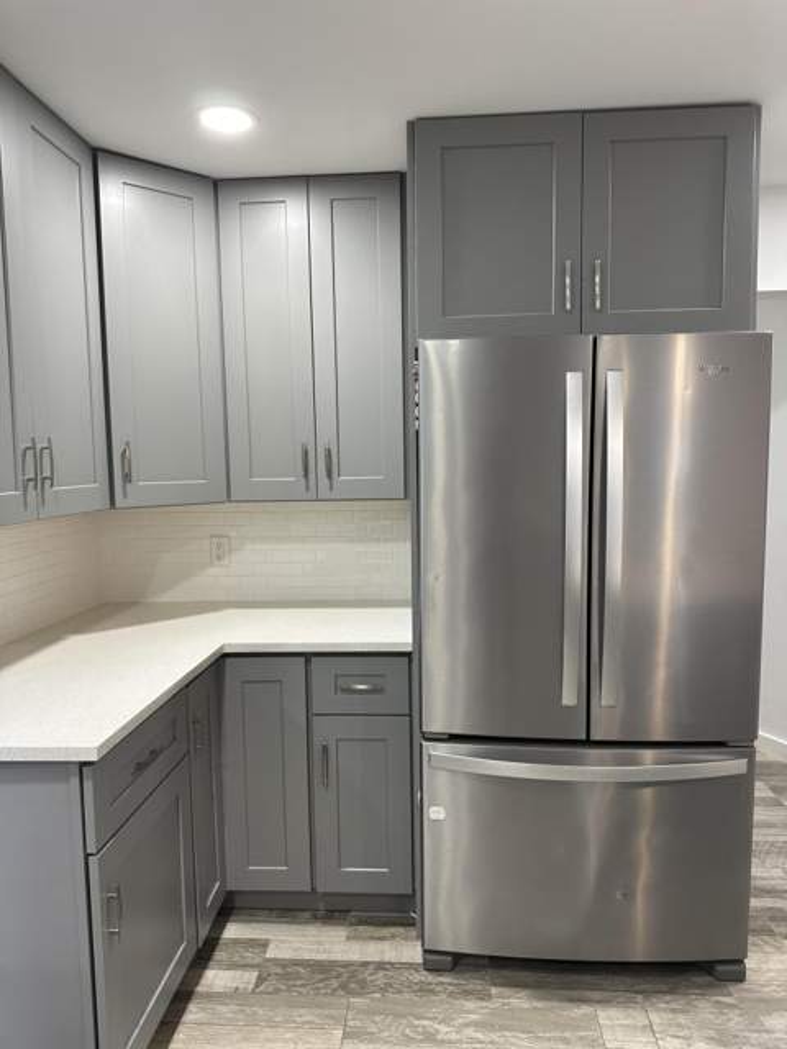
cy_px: 524
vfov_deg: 71.6
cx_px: 394
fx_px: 728
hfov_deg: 56.8
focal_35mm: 24
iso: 125
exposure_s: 1/60
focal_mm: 6.86
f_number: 1.78
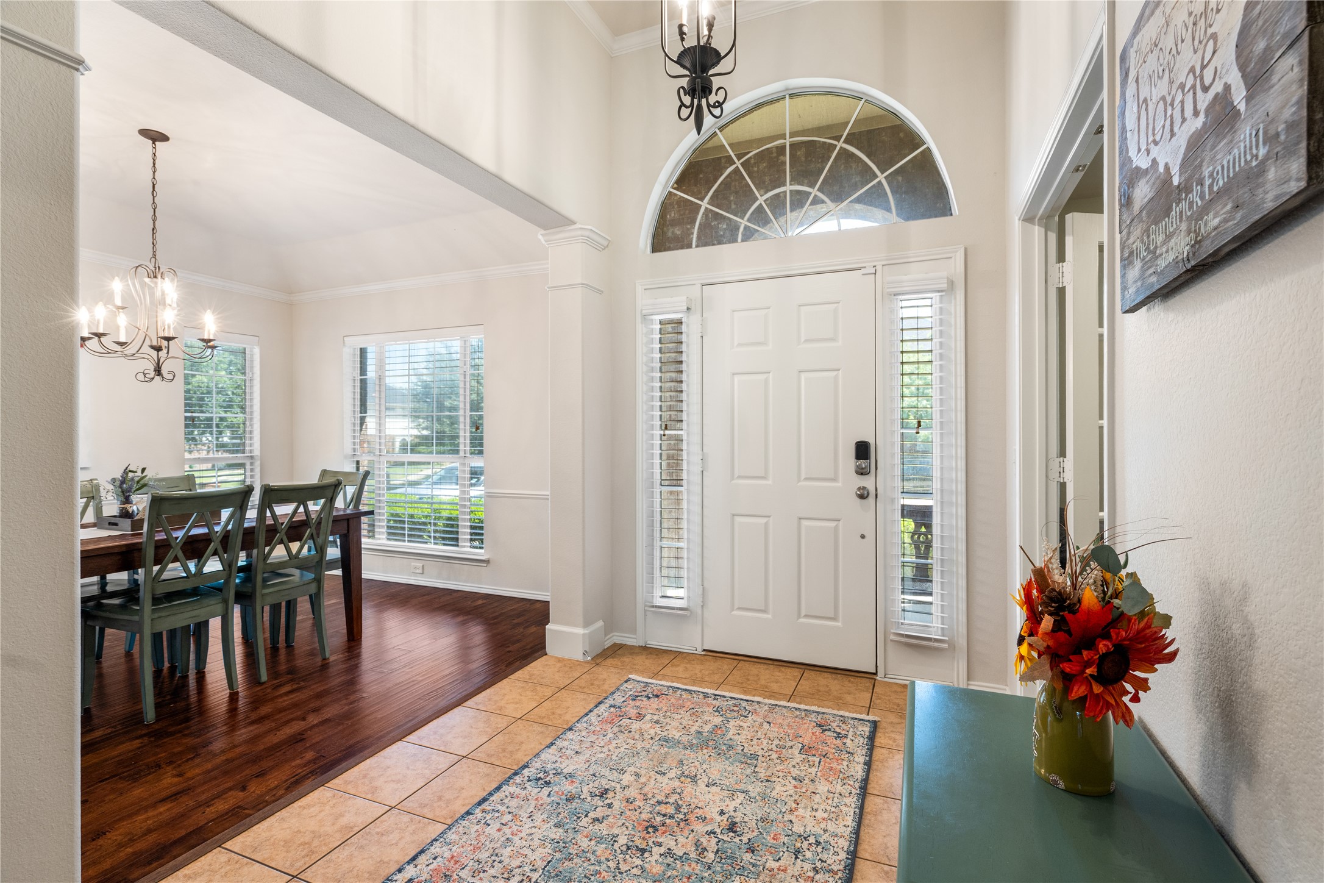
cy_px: 442
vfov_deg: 73.7
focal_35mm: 16
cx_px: 662
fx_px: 588
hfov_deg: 96.7
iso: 320
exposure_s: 1/10
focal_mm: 16
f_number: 7.1
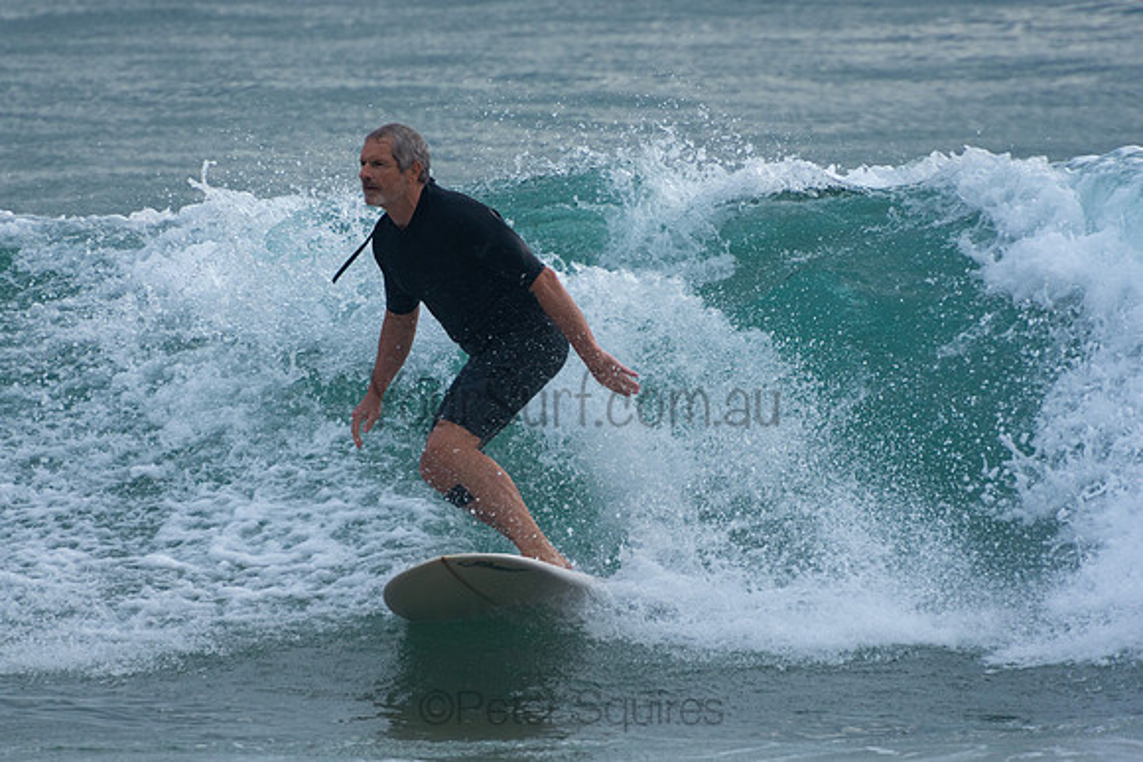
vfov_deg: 2.3
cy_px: 381
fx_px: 19054
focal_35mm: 600
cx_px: 572
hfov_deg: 3.4
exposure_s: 1/400
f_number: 5.6
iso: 280
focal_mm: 400
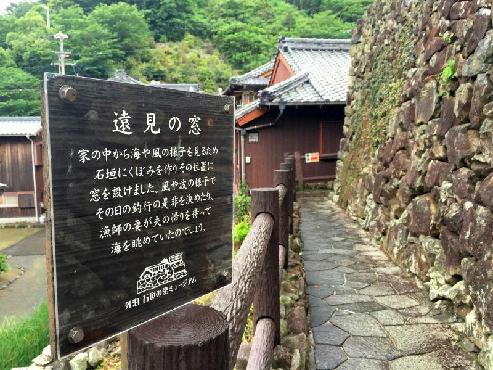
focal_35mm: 29
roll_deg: +0.0
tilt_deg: -4.9
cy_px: 185
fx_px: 413
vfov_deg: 48.2
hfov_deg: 61.7
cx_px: 246
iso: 32
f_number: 2.2
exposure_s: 1/40
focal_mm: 4.2
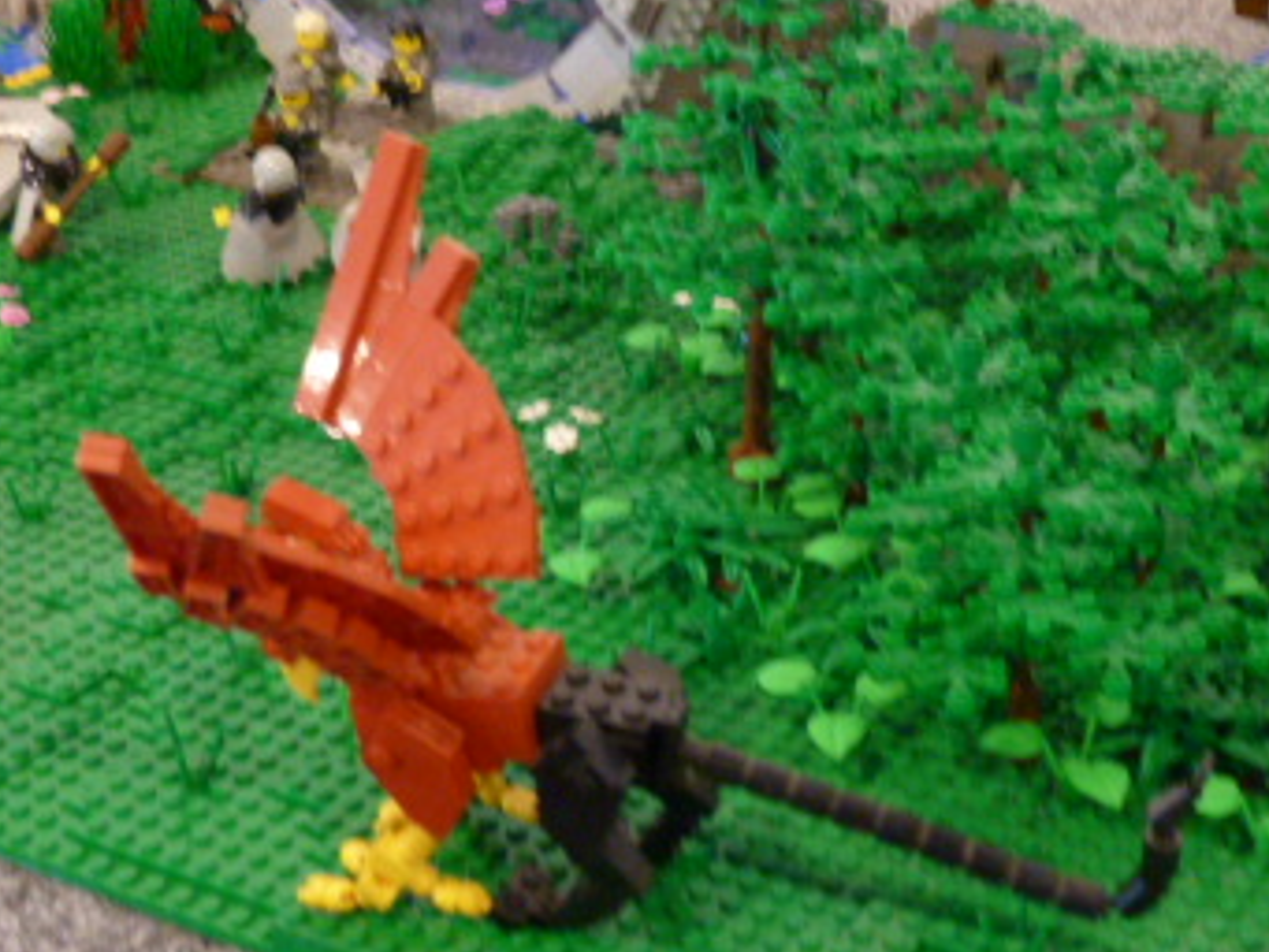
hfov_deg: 25.8
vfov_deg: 19.5
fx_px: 2750
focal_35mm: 75
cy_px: 253
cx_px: 893
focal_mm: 6.5
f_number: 3.6
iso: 400
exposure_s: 1/8
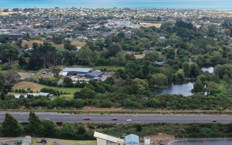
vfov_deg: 17.6
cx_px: 140
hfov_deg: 28.1
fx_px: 462
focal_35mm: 73
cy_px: 123
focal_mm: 10.26
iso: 100
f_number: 5
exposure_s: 1/320
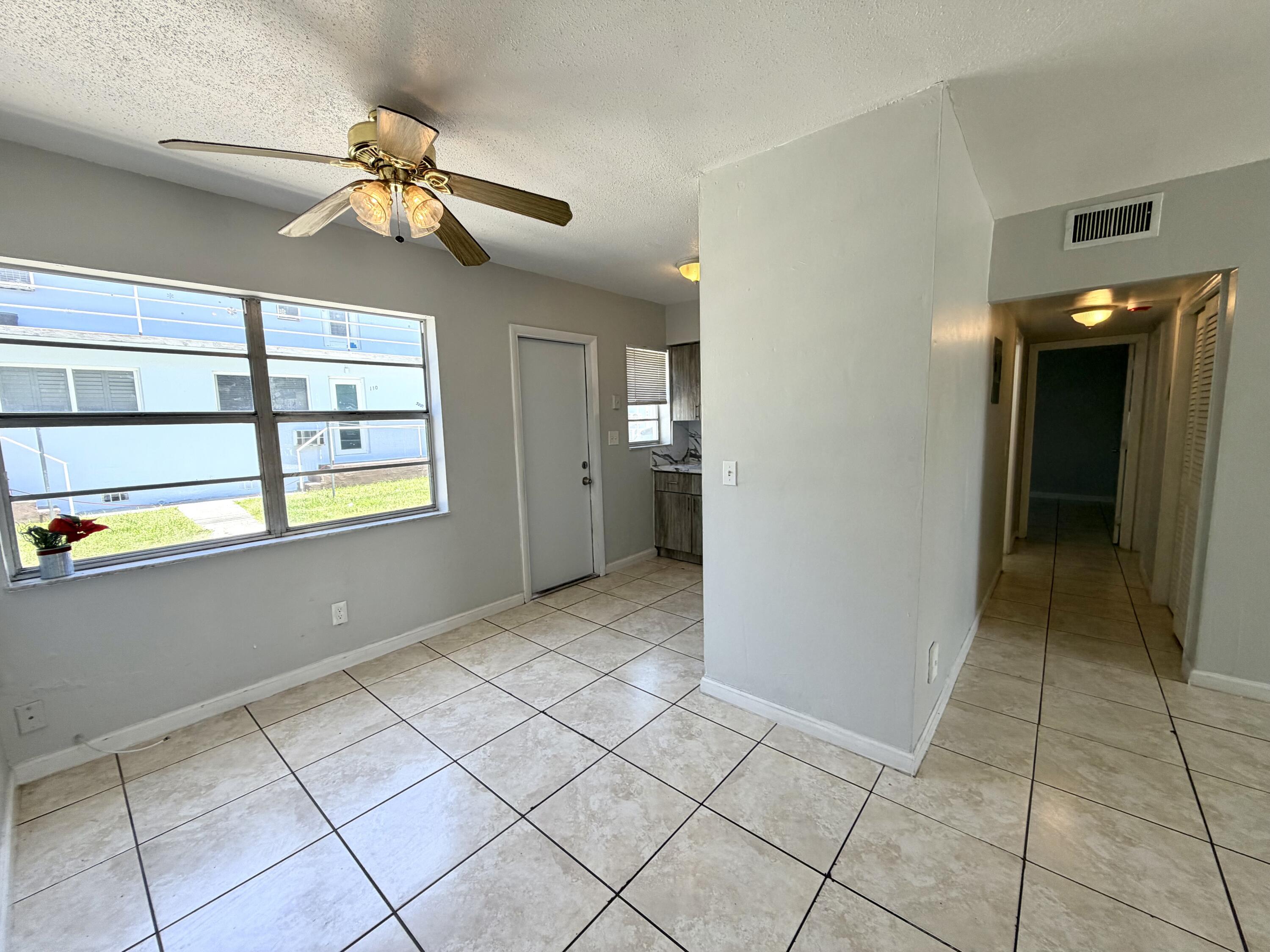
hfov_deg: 102.1
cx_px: 635
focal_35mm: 14
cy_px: 476
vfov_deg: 85.7
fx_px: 514
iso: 50
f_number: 2.2
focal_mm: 2.22
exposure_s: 1/120
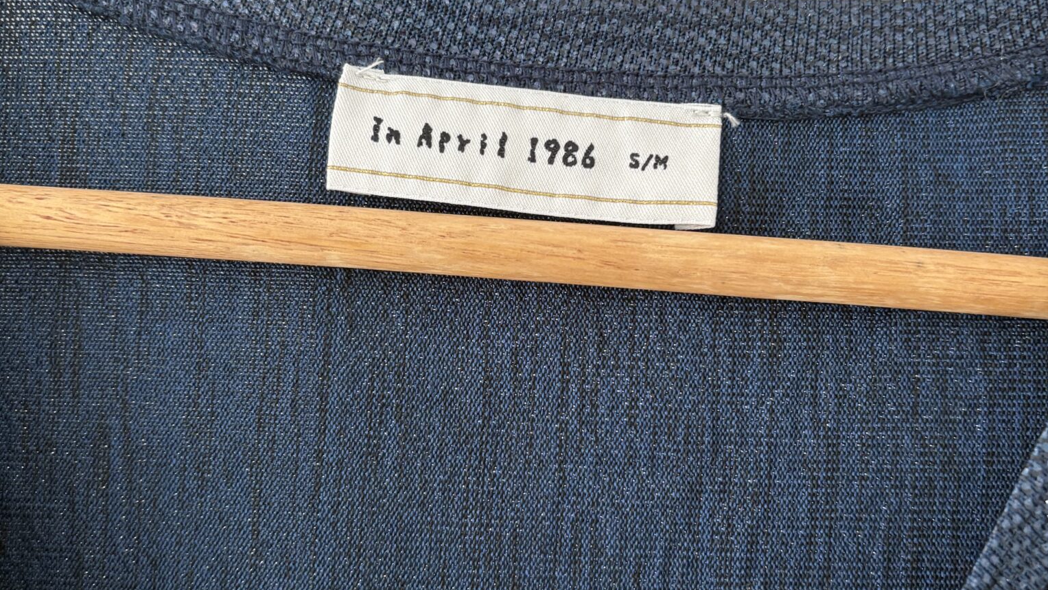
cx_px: 526
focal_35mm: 38
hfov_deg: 52.8
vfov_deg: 31.2
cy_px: 280
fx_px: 1056
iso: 125
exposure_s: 1/60
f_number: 1.6
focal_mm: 5.96
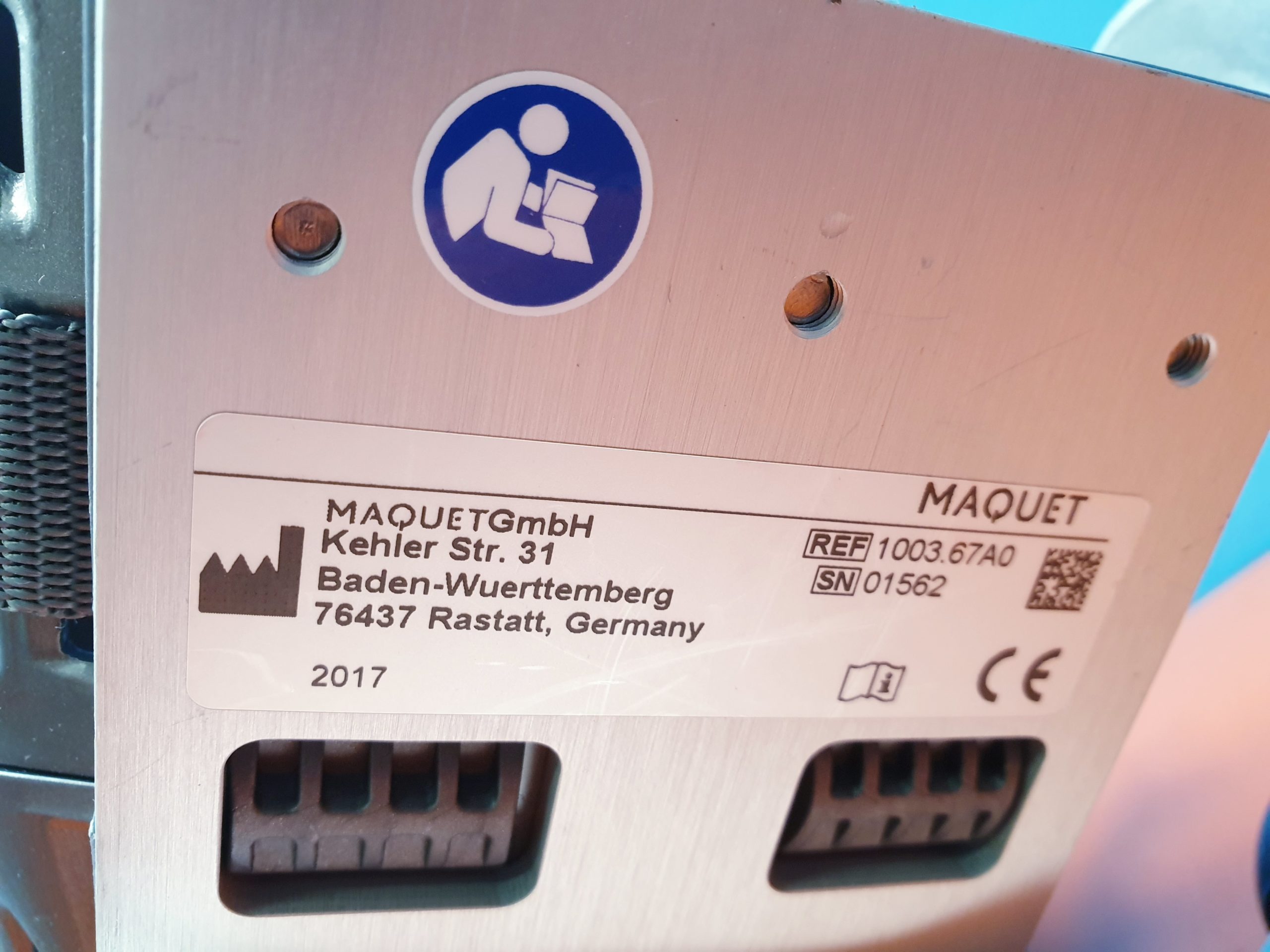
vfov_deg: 53.1
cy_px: 476
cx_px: 635
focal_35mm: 26
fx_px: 954
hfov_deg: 67.3
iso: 400
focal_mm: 4.3
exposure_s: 1/50
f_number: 2.4
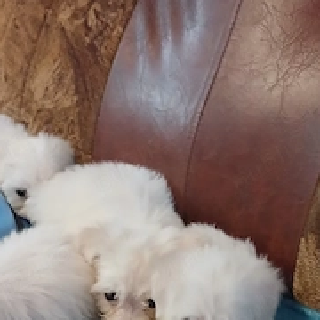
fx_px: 554
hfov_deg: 32.1
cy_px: 309
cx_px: 187
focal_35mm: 53
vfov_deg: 30.3
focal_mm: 3.98
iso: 800
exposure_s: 1/16.7
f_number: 1.8
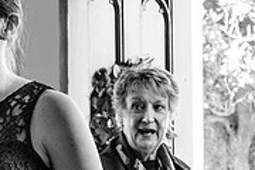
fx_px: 1105
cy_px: 233
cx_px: -53
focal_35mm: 156
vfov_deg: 8.6
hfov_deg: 12.8
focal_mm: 35
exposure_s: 1/100
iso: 2000
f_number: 4
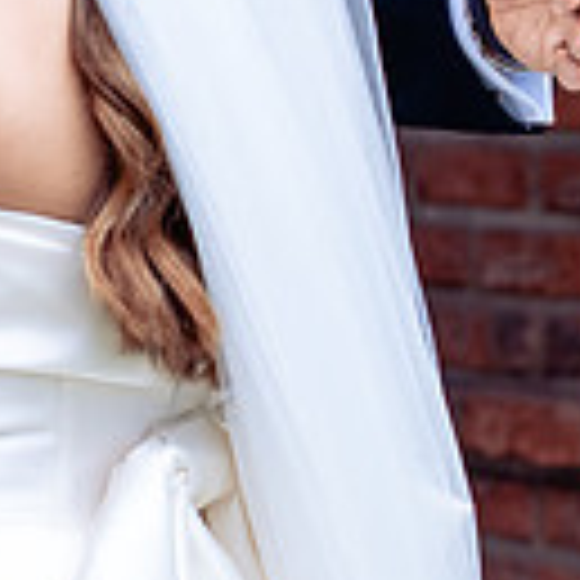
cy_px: 115
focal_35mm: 325
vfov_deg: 5.4
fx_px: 6161
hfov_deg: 5.4
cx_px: 189
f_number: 4
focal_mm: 85
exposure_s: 1/800
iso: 640
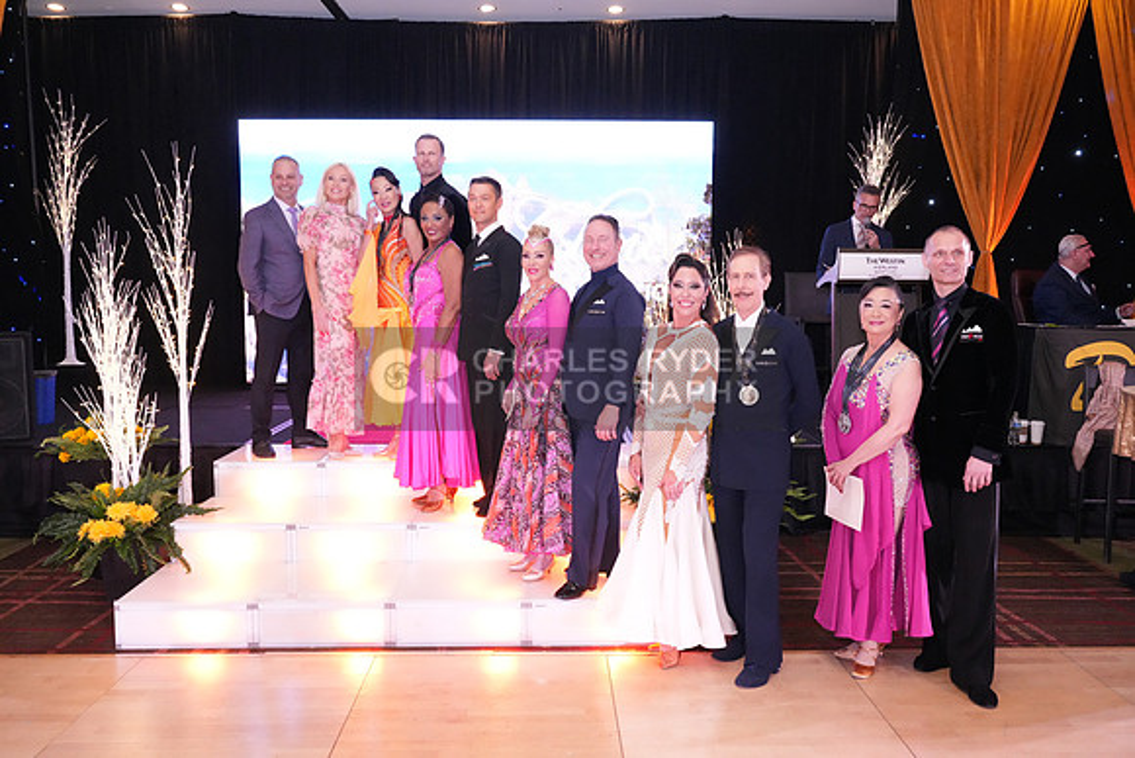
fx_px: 914
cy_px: 379
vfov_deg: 45.0
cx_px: 568
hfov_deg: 63.6
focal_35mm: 29
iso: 8000
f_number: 6.3
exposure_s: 1/250
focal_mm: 29
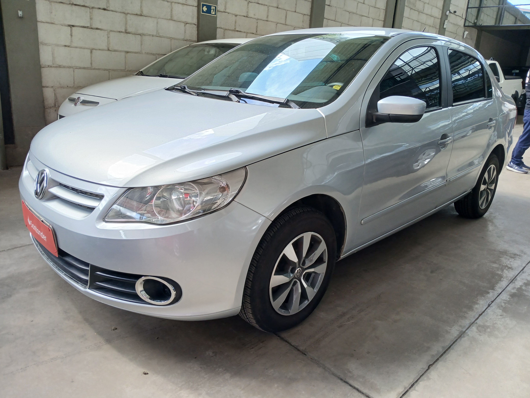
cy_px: 199
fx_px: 398
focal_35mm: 26
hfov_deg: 67.3
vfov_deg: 53.1
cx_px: 265
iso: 64
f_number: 1.8
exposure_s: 1/60
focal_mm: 3.98
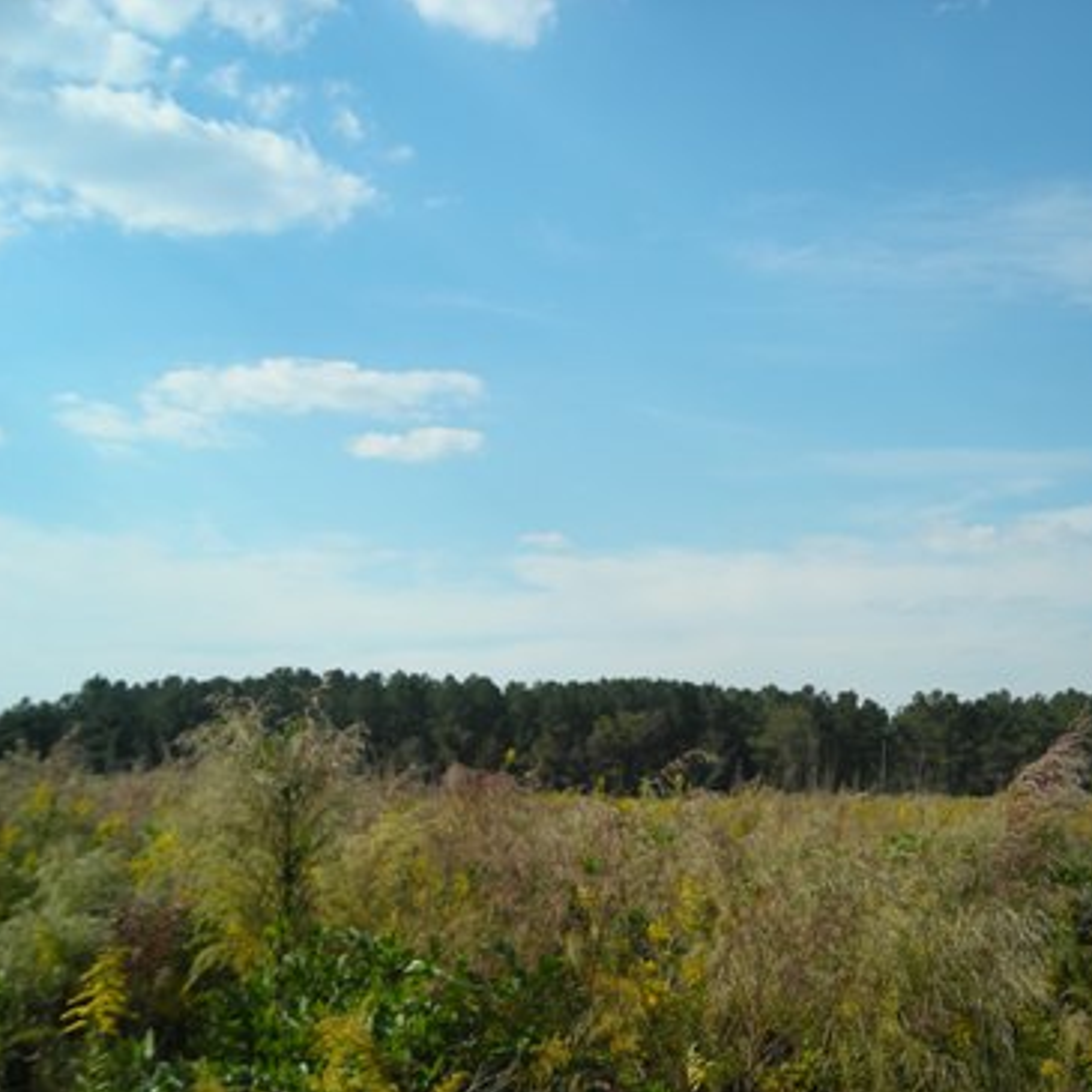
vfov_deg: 36.8
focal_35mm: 46
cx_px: 736
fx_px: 1642
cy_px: 558
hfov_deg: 36.4
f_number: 3.2
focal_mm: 6.3
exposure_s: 1/774
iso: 50
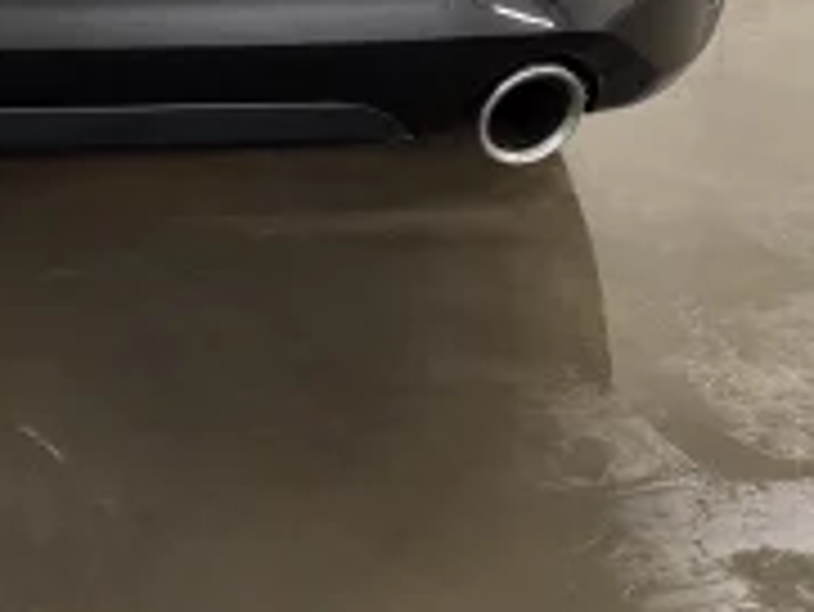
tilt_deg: -6.8
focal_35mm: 92
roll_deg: +0.4
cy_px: -441
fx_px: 2165
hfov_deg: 19.9
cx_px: -175
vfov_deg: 14.4
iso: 80
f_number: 1.6
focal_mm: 5.96
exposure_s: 1/50
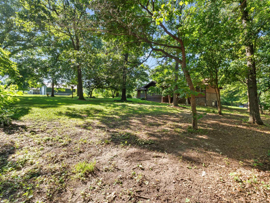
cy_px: 99
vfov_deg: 74.7
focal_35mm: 17
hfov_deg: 90.7
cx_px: 149
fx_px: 133
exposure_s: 1/15
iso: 200
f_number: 9
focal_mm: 10
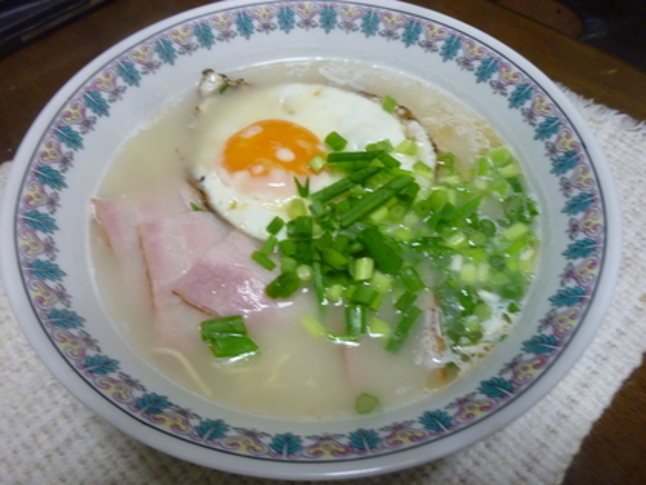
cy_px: 242
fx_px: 467
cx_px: 323
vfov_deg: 54.9
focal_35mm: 25
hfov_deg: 69.4
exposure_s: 1/25
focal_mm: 4.5
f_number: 3.3
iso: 400
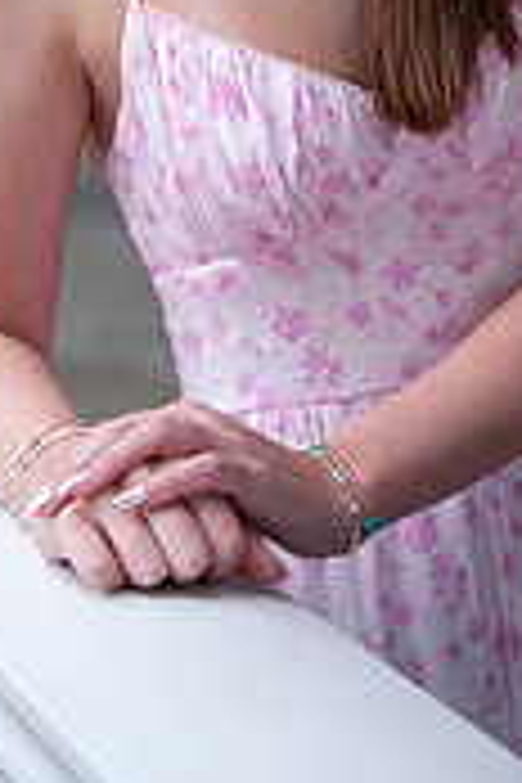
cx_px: 245
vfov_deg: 14.0
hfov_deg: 9.7
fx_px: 3088
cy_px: -198
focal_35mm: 142
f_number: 2.8
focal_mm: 55
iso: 100
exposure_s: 1/125
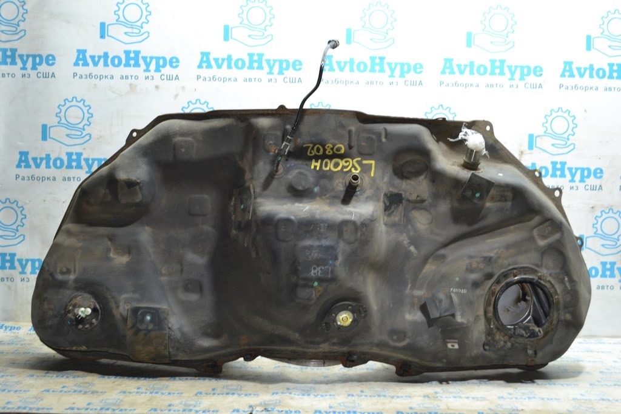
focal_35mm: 48
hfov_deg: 41.1
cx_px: 310
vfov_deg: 28.1
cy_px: 207
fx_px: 828
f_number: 4.8
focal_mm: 32
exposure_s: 1/60
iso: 450
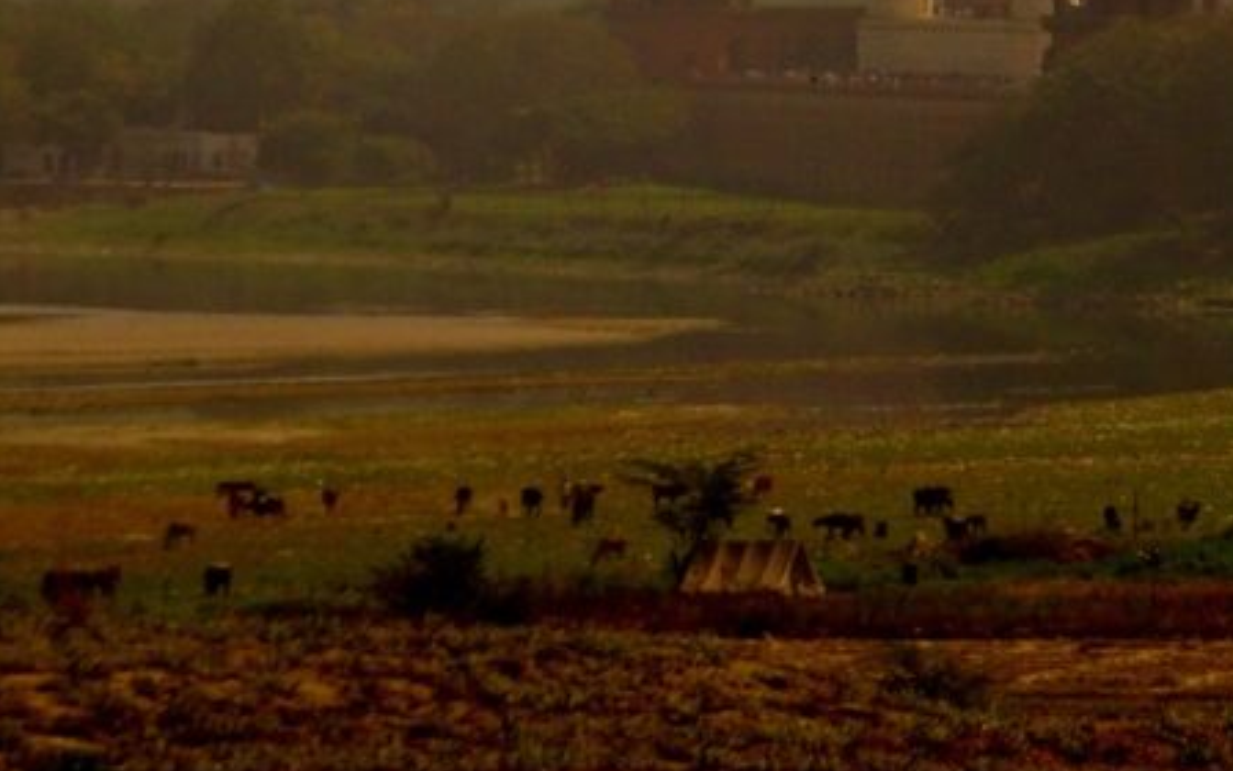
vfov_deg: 2.1
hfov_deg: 3.3
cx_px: 1269
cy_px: -231
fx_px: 21338
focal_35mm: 635
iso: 80
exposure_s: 1/800
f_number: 6.3
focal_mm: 44.78
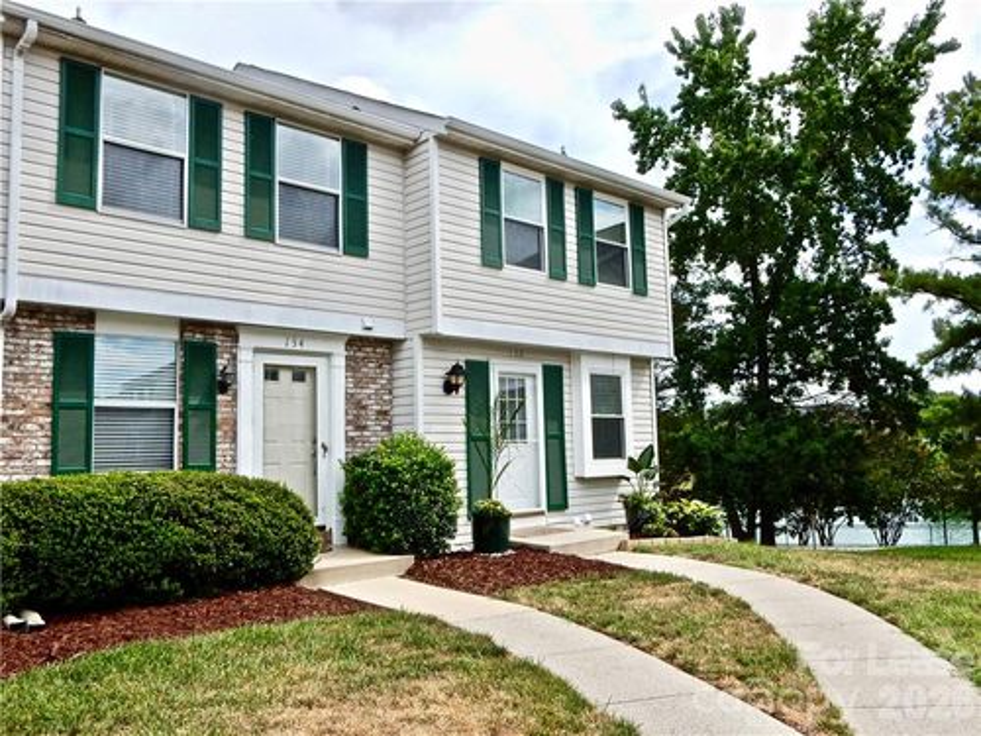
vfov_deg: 46.8
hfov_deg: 60.0
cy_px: 368
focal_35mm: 30
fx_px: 850
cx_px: 490
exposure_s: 1/1000
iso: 125
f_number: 4
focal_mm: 5.4
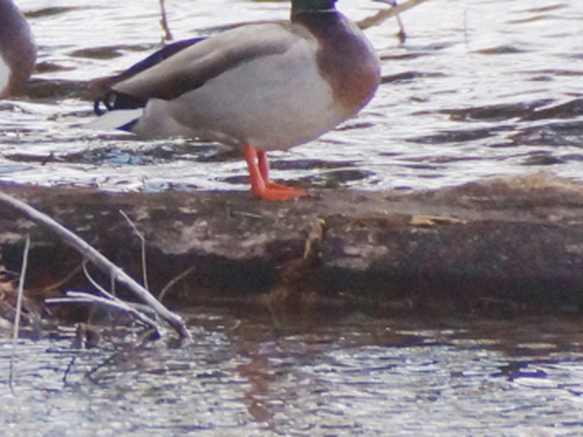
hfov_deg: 1.9
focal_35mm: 1022
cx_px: 34
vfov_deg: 1.5
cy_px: 60
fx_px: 17212
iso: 640
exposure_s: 1/400
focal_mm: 250
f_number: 6.3
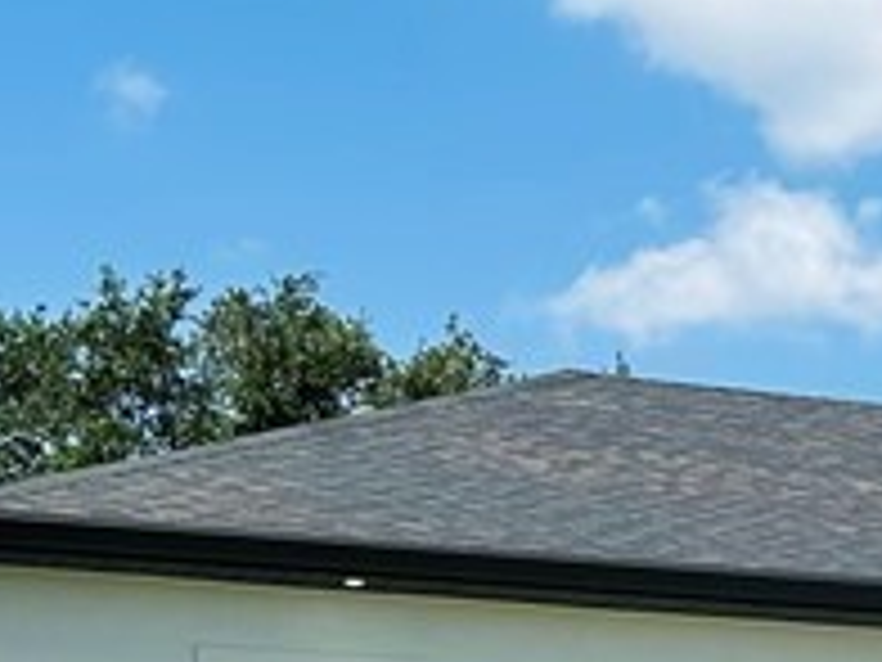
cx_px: 860
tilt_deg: +3.3
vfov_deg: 10.6
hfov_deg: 14.3
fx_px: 3465
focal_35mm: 136
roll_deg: +1.0
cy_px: 955
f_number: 1.5
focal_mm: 5.7
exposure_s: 1/4831
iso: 50
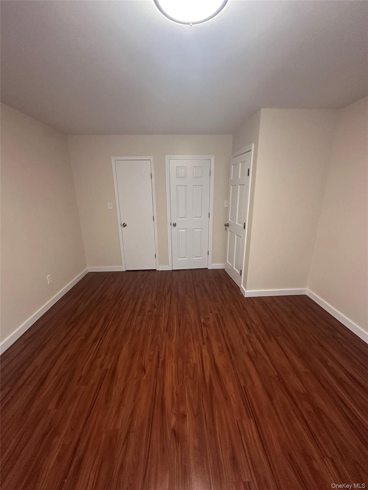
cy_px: 245
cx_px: 184
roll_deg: -0.9
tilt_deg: -14.1
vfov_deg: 102.1
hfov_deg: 85.7
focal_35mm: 14
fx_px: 198
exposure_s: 1/60
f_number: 2.2
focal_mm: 2.22
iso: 400
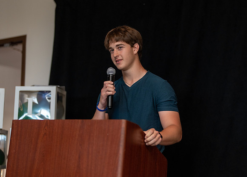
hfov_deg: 27.5
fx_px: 501
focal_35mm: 71
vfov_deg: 20.0
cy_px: 85
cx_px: 168
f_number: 1.2
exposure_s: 1/320
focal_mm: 50
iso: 400
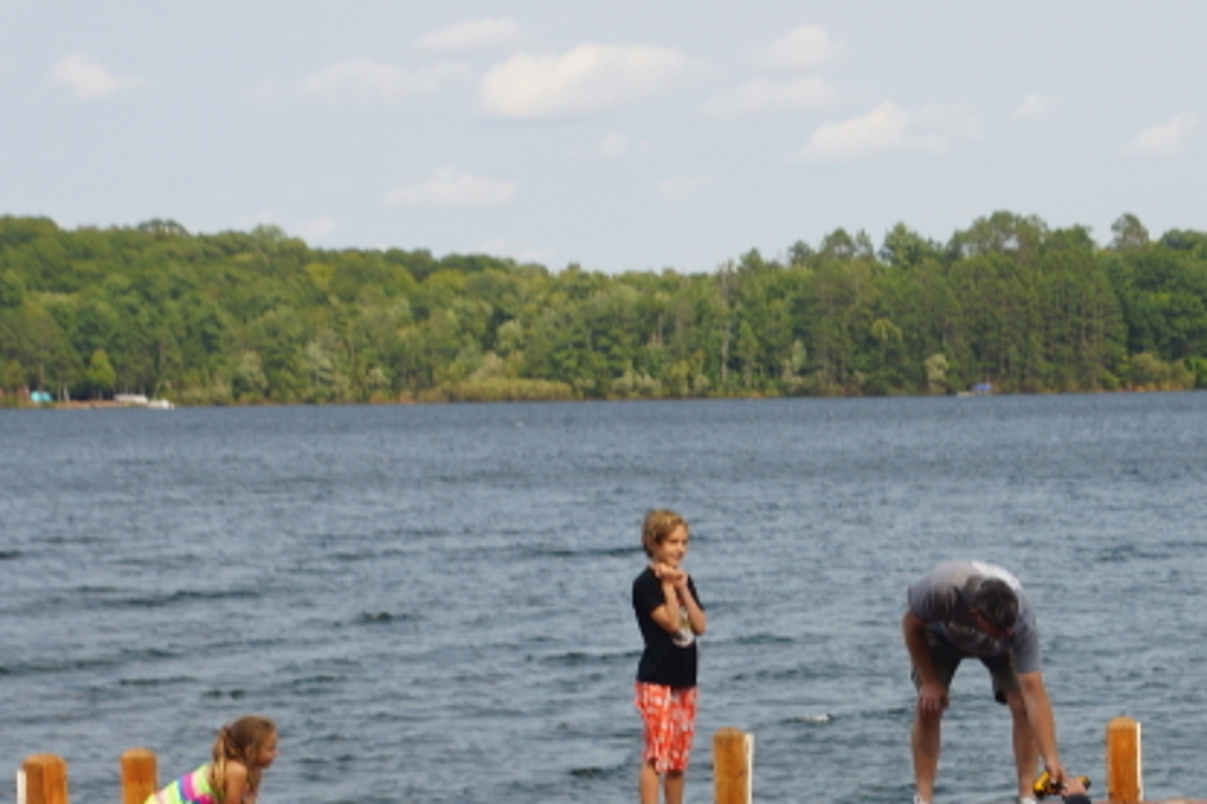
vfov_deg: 10.8
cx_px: 1042
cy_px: 795
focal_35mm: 126
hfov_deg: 16.1
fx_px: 4229
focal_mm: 35
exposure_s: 1/80
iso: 100
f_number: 7.1
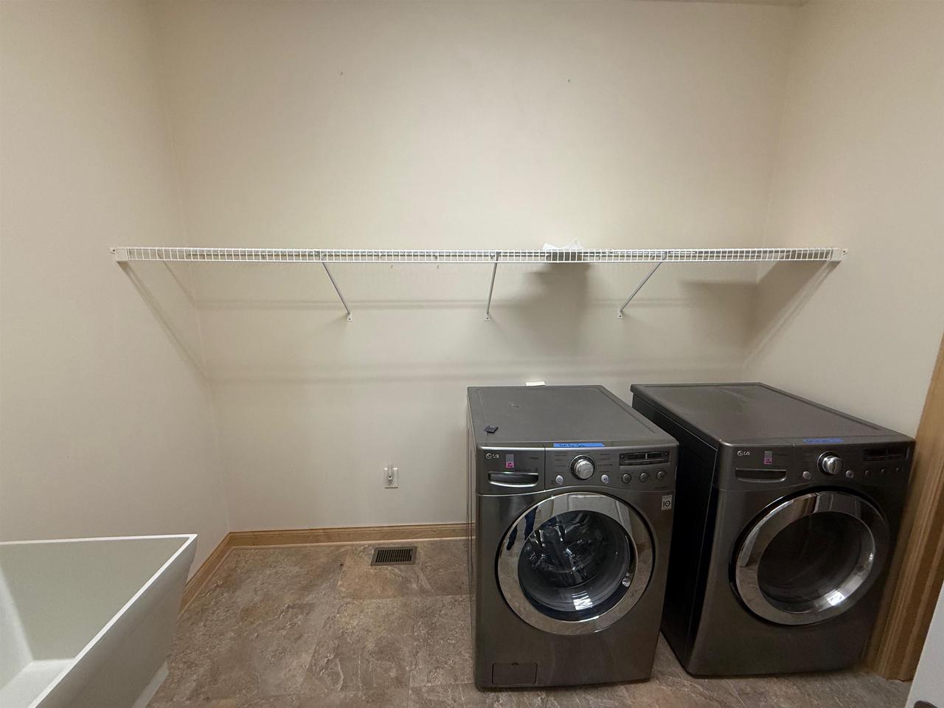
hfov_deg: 102.1
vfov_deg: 85.7
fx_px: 382
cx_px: 472
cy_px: 354
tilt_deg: -11.4
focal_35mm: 14
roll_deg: -0.2
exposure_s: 1/120
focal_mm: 2.22
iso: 320
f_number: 2.2
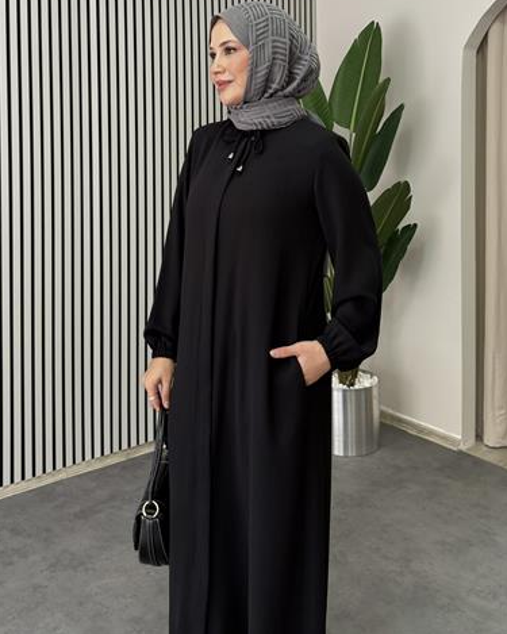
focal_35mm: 26
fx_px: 488
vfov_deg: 65.9
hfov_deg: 54.9
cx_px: 257
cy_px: 288
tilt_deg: -0.9
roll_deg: -0.3
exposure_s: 1/78
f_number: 1.78
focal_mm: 6.76
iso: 200
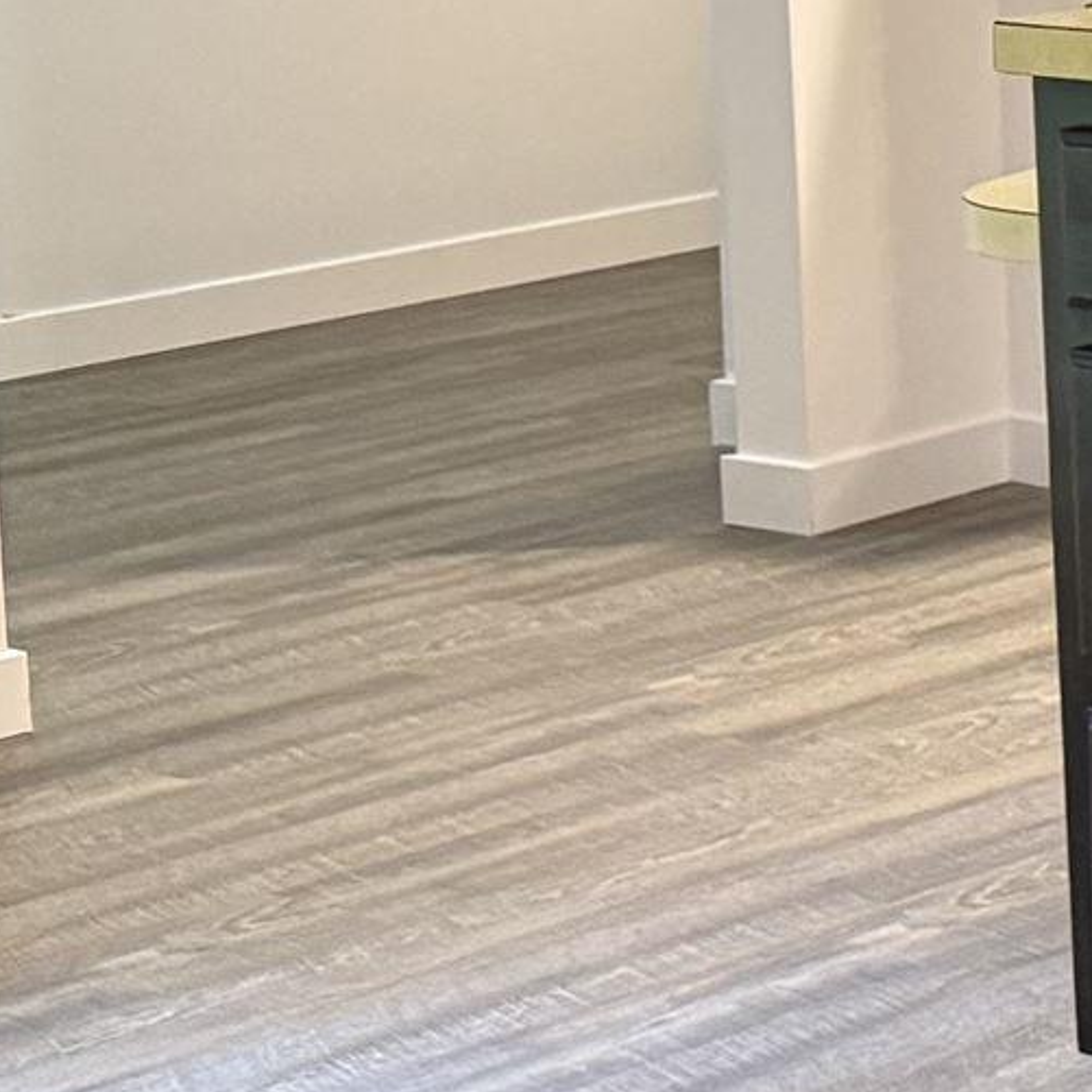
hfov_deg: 9.9
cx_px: 3330
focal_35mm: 130
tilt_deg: -4.0
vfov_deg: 13.0
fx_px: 4640
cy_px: -248
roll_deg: -0.2
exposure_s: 1/60
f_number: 1.78
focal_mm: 6.76
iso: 250
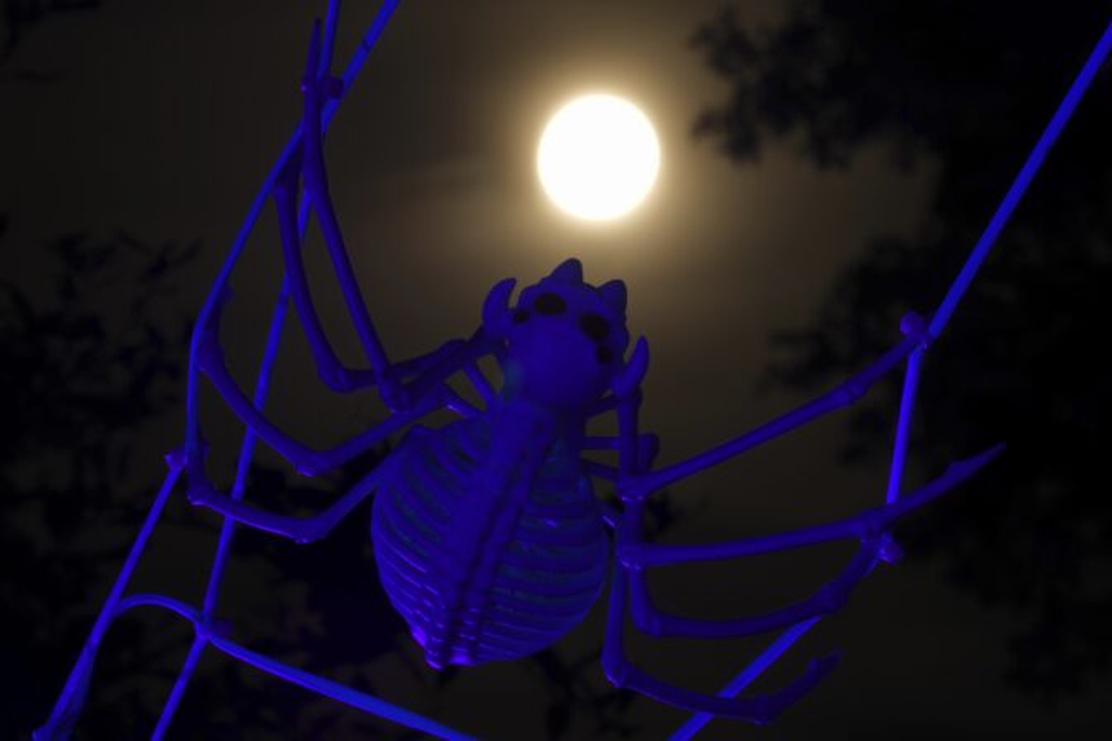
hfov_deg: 6.7
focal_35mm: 306
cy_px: 370
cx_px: 556
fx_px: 9451
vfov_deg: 4.5
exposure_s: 15
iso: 80
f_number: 40
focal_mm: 306
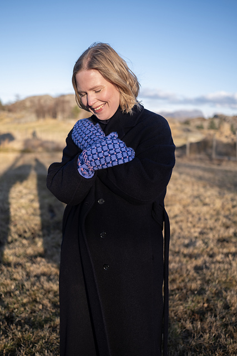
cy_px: 178
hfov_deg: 37.9
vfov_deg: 54.4
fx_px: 345
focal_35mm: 35
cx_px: 118
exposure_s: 1/2400
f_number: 1.4
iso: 160
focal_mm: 23
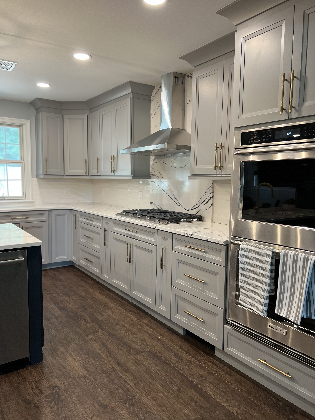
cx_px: 158
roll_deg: -1.3
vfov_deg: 67.3
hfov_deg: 53.1
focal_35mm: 26
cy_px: 210
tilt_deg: -6.9
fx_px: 315
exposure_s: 1/60
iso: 80
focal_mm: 5.7
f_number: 1.5
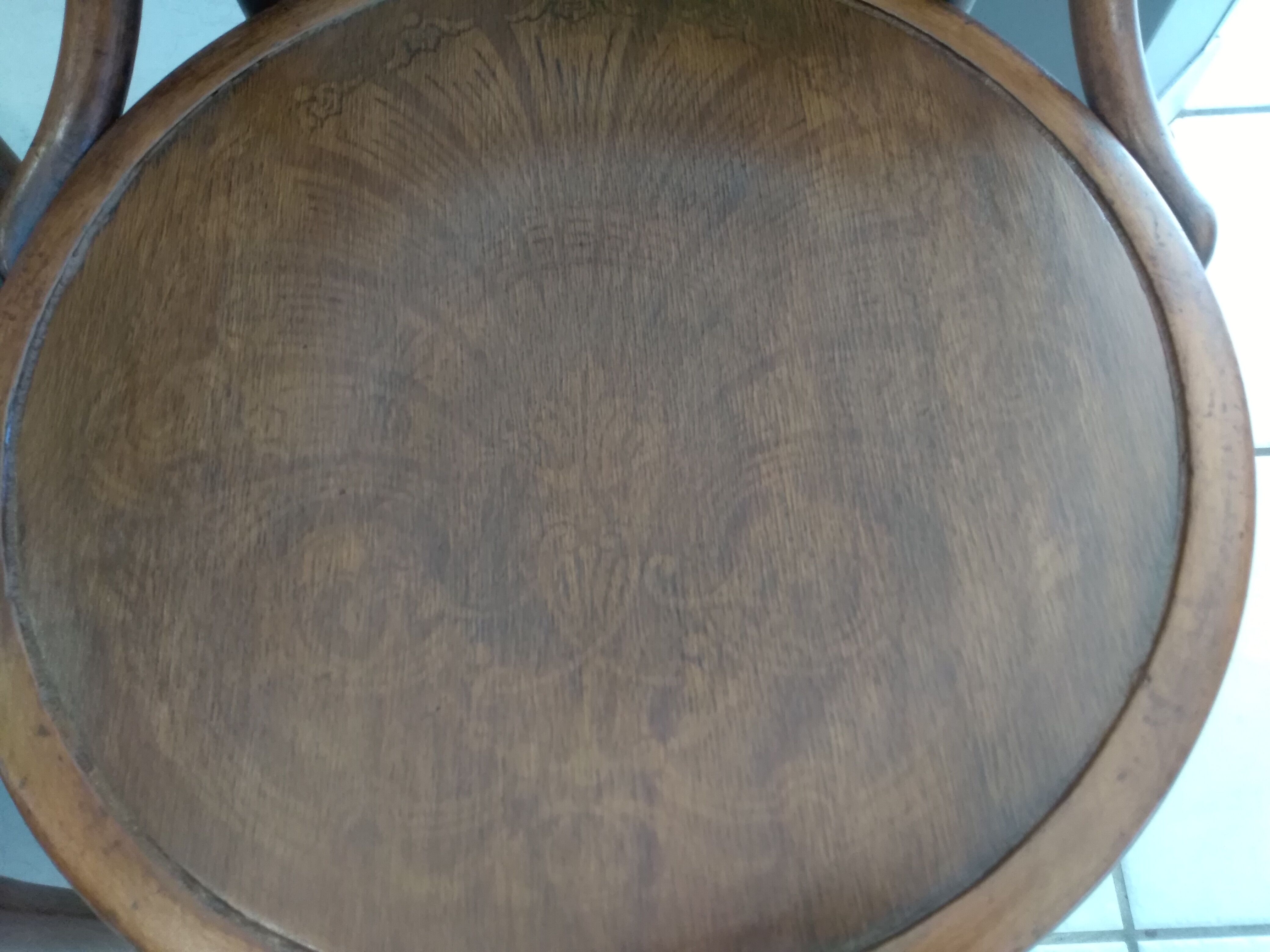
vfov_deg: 53.1
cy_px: 476
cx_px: 635
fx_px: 954
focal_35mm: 26
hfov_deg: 67.3
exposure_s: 1/33.3
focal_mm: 3.54
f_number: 2
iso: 447
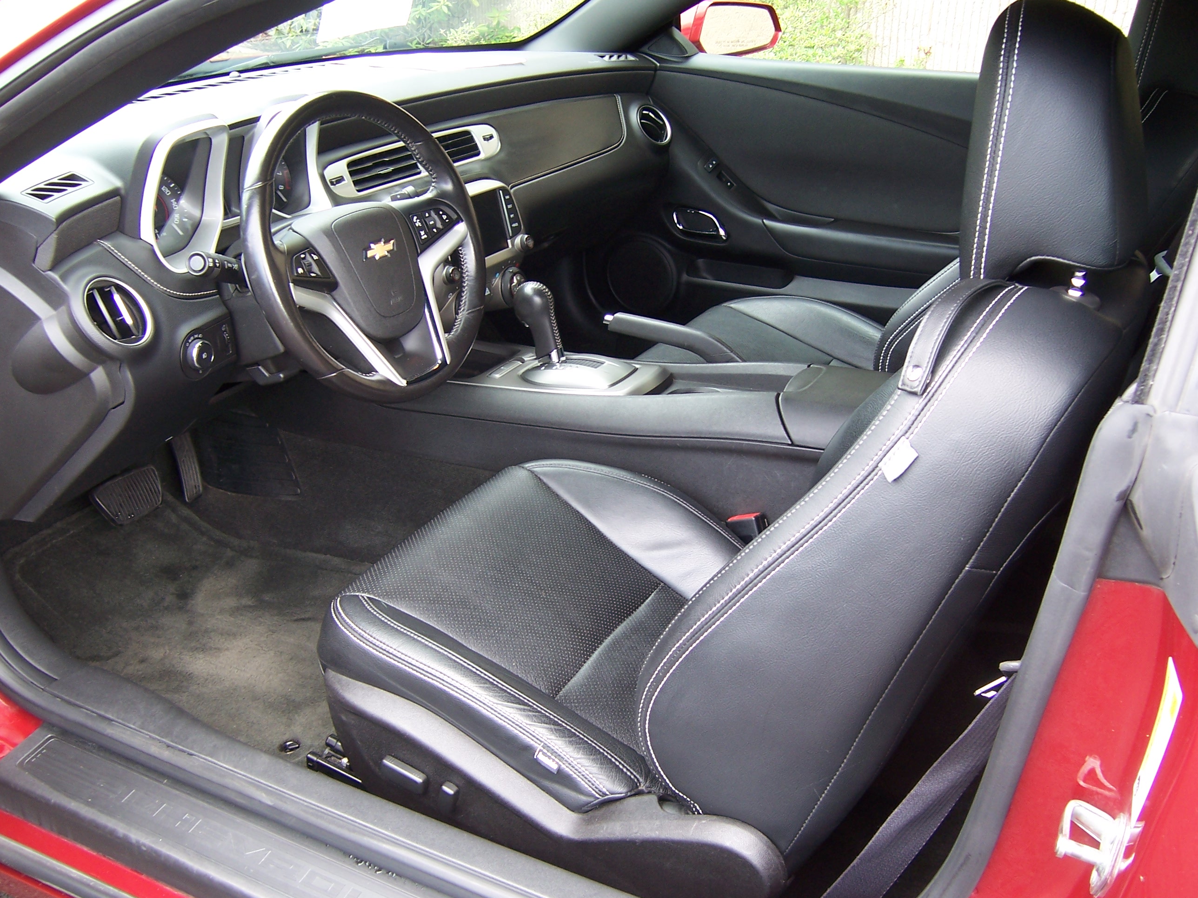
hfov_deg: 55.4
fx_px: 1142
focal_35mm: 33
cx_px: 599
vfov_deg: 42.9
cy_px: 449
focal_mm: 5.5
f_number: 3.4
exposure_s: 1/30
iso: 80
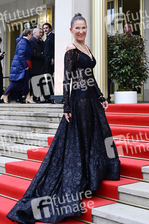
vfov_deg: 42.0
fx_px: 293
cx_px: 80
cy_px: 113
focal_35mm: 47
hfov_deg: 28.6
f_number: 5.6
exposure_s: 1/320
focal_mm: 43
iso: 4000
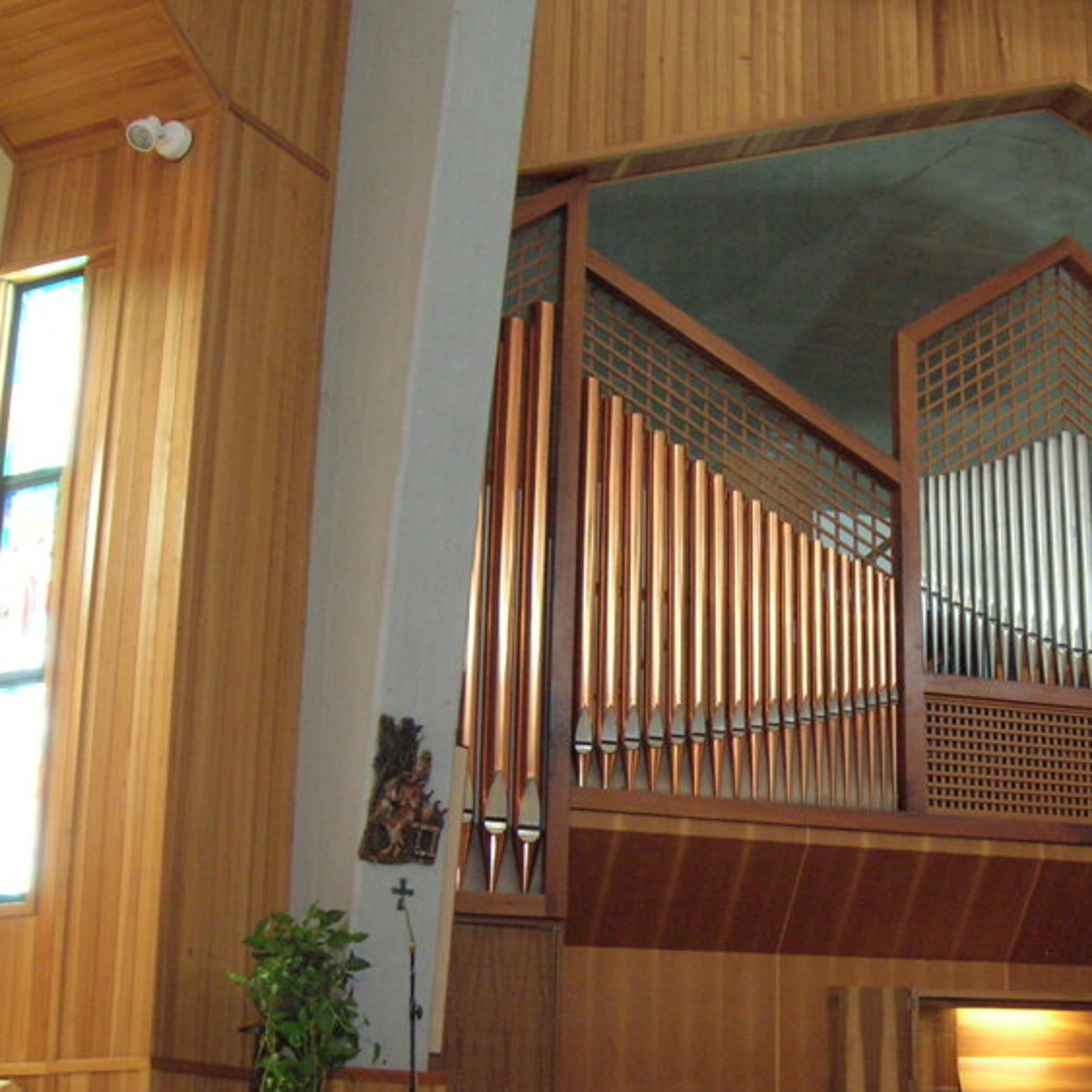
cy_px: 700
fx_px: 1963
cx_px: 935
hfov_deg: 30.0
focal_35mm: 55
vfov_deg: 30.9
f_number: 2.9
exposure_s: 1/9.7
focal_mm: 6
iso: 200
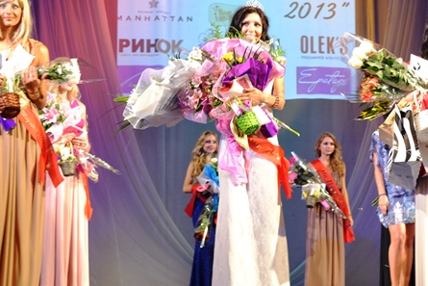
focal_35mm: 82
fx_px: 975
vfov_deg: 16.7
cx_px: 241
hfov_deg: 24.7
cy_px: 138
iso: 800
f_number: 5
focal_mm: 38
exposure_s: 1/15
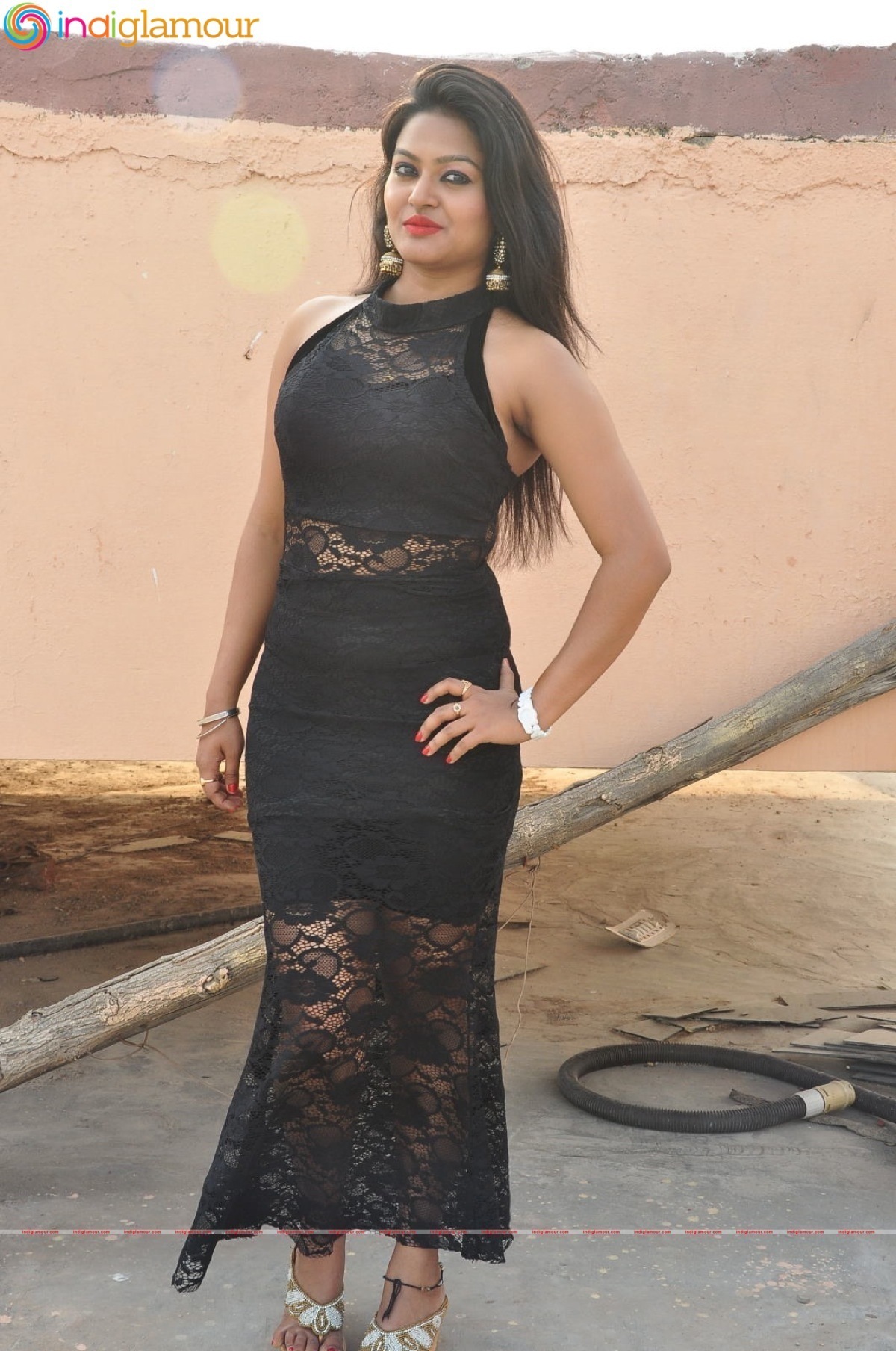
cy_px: 676
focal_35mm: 63
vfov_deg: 31.9
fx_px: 2359
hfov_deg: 21.5
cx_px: 448
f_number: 9
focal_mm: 42
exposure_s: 1/125
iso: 400
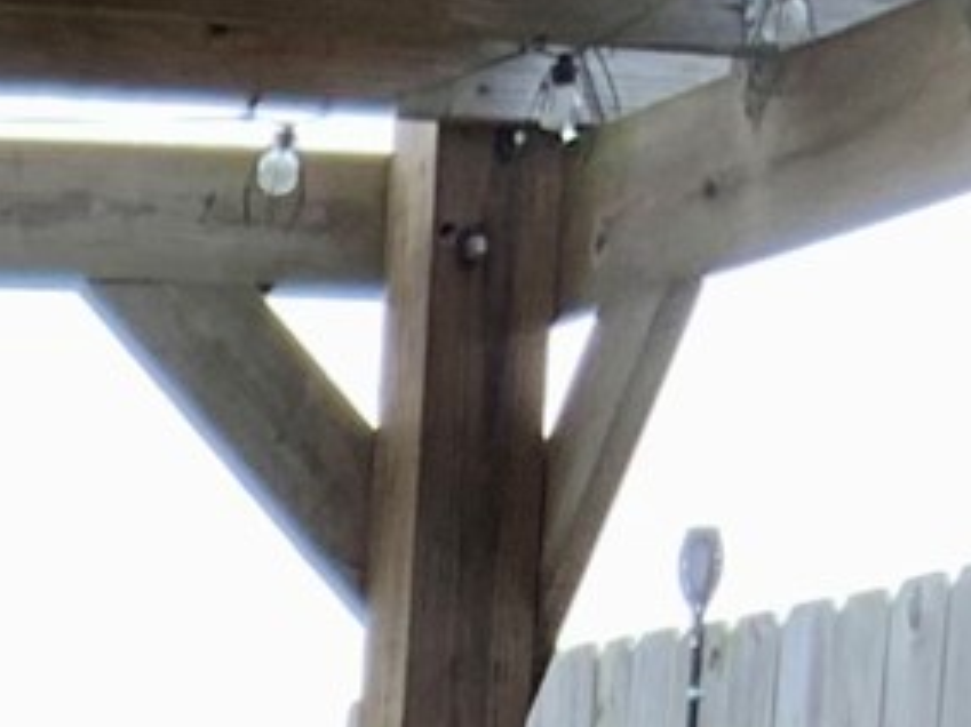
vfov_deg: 6.2
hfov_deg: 9.1
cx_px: -717
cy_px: 2603
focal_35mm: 210
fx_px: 5888
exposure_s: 1/268
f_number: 1.8
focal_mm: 3
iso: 16
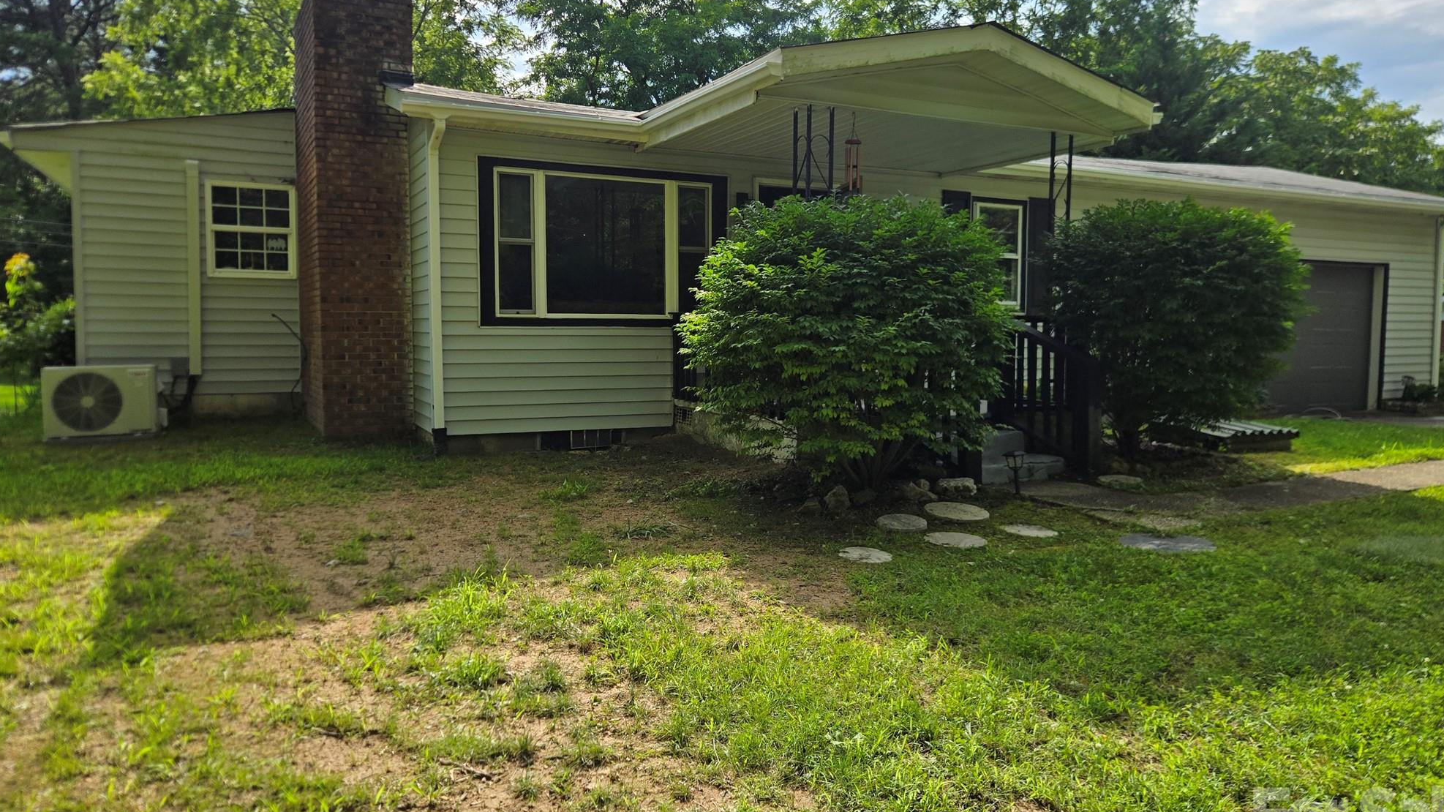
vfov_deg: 44.3
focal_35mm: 26
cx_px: 737
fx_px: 995
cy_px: 369
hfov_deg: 71.9
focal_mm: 5.4
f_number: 1.8
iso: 25
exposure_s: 1/3126
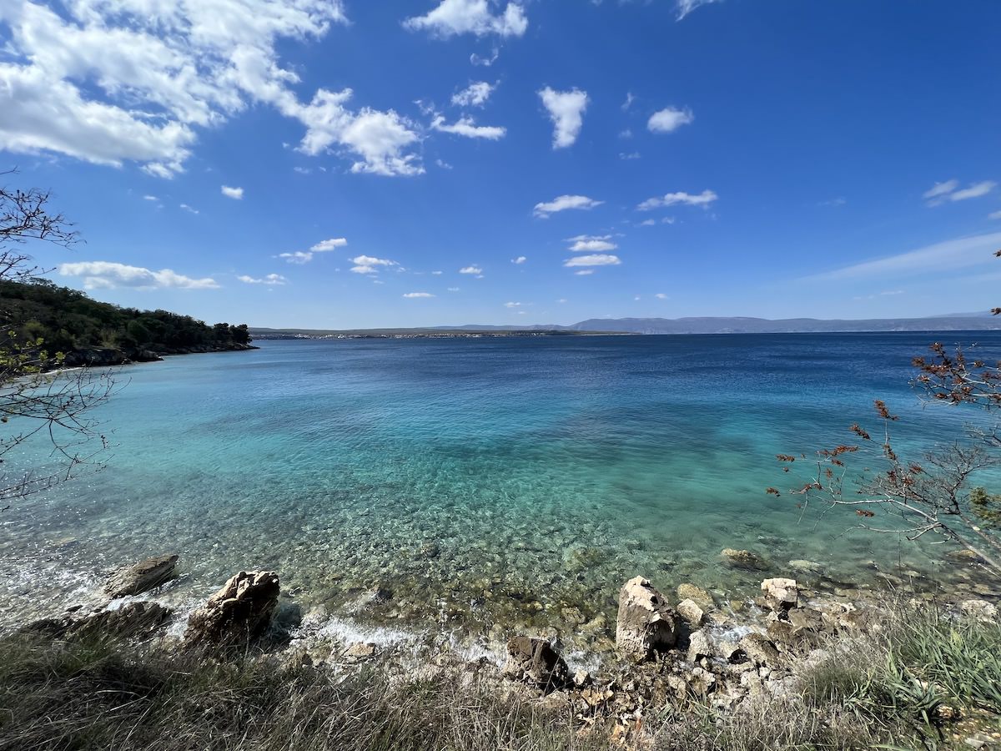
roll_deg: +1.3
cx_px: 500
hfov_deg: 106.2
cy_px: 376
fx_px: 376
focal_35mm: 13
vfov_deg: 89.9
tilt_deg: -5.8
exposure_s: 1/2421
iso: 32
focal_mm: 1.57
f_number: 1.8
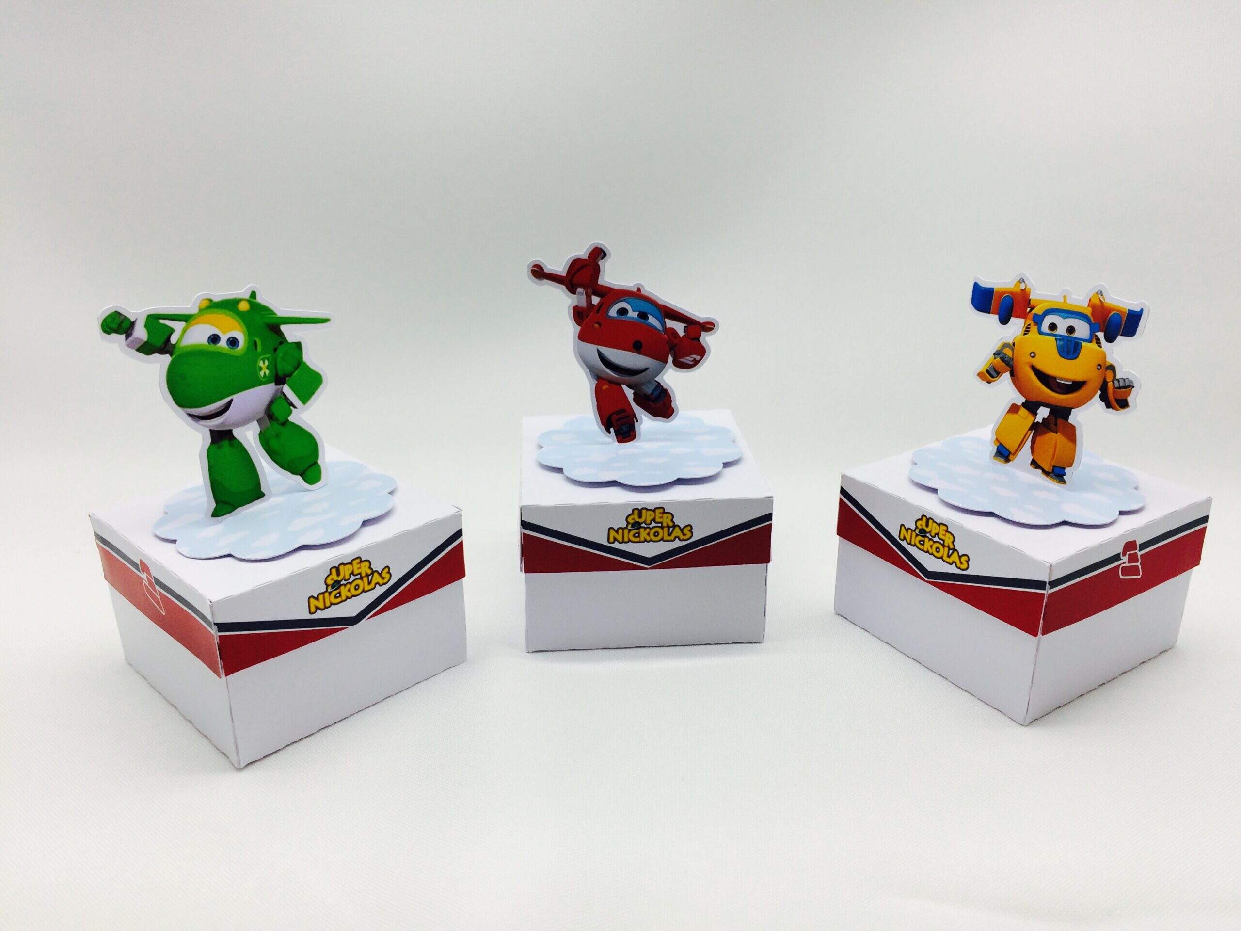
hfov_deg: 61.7
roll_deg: -0.7
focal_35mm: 29
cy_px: 466
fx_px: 1040
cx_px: 620
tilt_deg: -24.3
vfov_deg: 48.2
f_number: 2.2
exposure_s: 1/151
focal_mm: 4.15
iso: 32
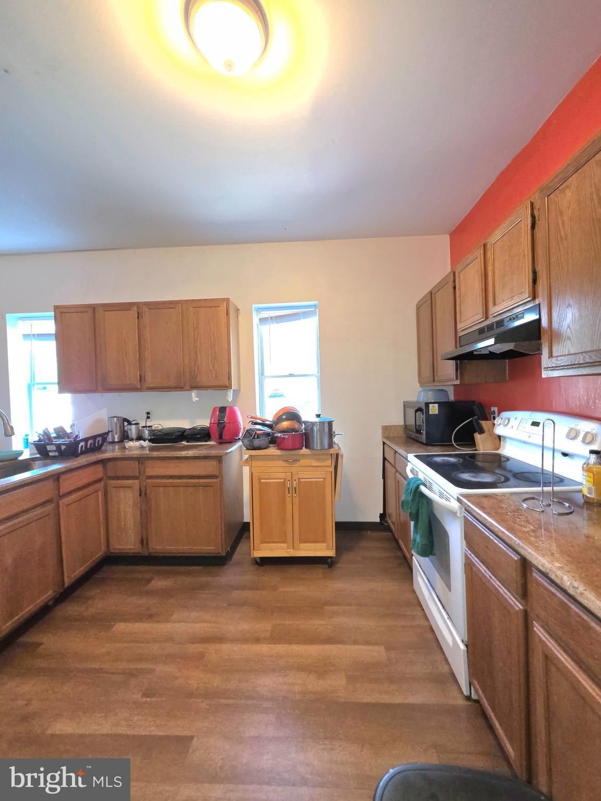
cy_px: 400
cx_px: 300
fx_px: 301
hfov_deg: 89.9
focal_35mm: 13
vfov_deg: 106.2
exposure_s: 1/60.2
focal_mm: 2.2
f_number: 1.9
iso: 200
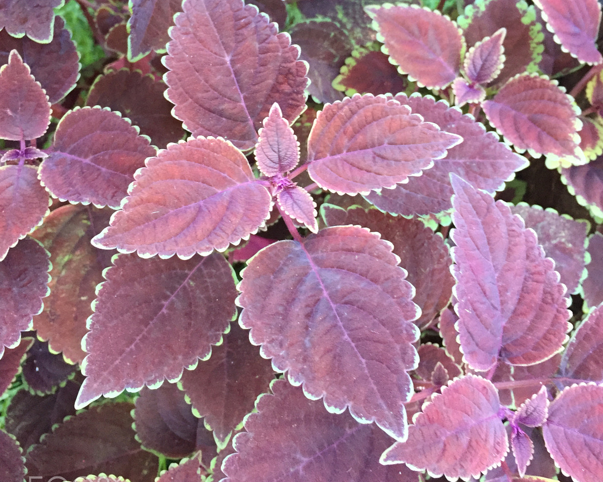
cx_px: 300
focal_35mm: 38
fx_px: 678
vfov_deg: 38.6
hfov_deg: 47.9
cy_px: 150
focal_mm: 4.15
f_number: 2.2
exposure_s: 1/30
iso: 160
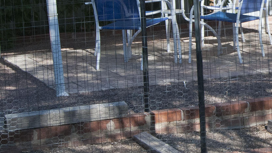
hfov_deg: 15.4
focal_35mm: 135
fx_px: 974
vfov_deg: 8.9
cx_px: 321
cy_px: 1
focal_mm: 24
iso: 500
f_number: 10
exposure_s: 1/400
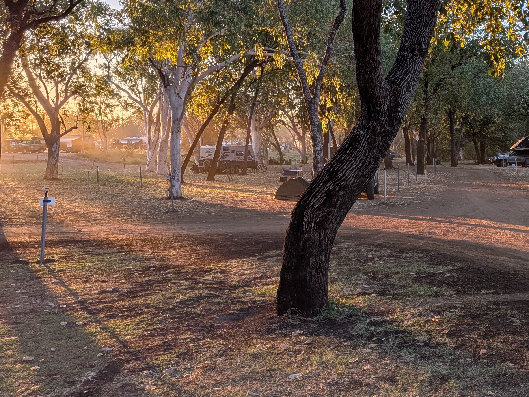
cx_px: 392
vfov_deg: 35.1
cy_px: 94
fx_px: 611
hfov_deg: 45.3
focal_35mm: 40
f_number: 1.7
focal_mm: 4.53
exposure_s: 1/2506
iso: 25
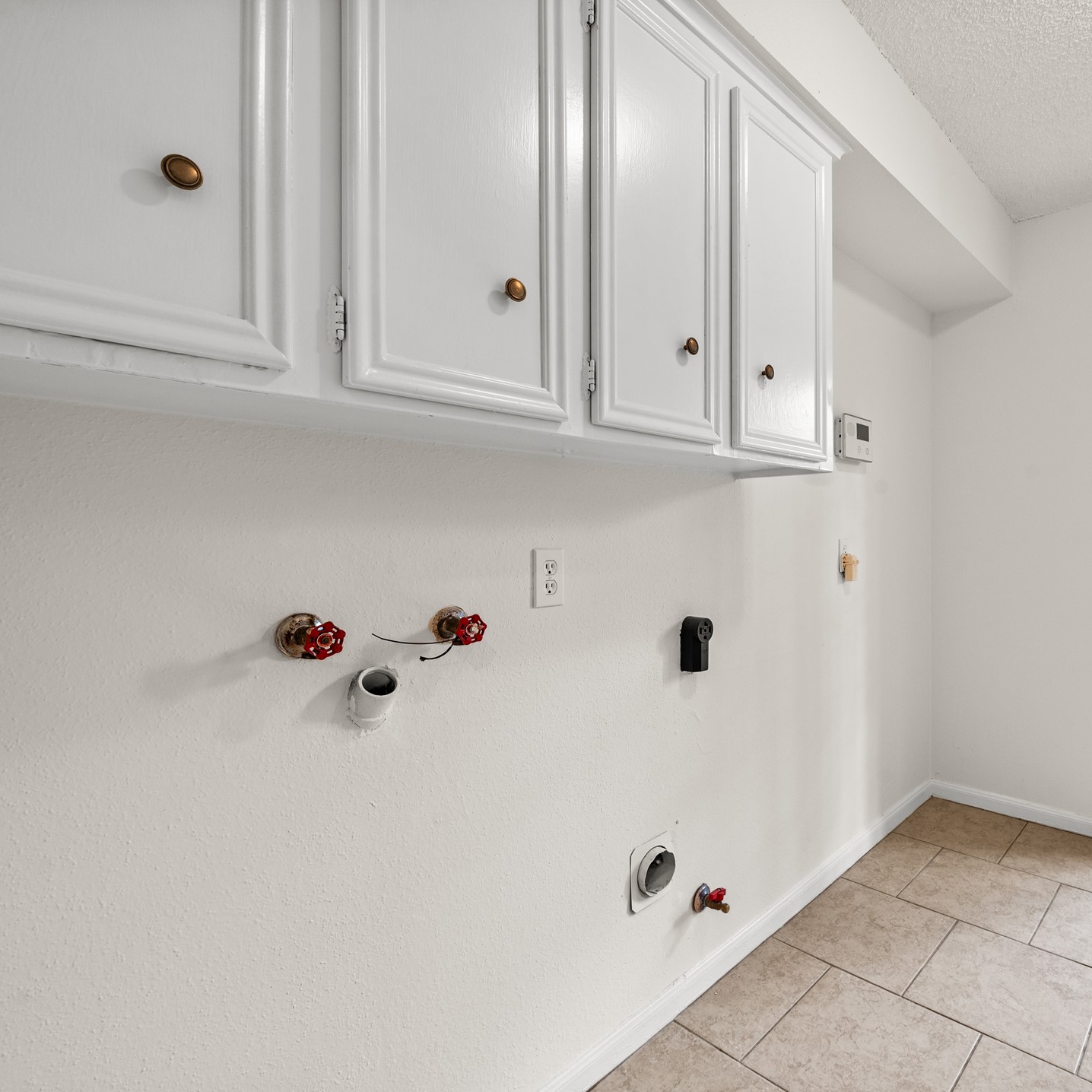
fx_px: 642
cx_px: 755
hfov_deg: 77.3
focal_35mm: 18
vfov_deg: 80.7
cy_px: 547
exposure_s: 1/10
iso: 400
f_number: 8
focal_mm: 14
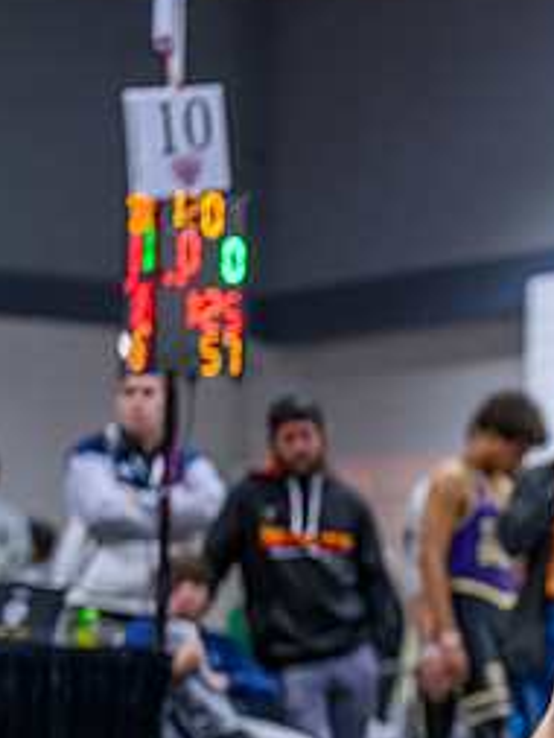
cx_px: 864
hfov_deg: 7.0
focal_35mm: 209
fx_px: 4456
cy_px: 633
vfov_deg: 9.4
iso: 2500
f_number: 2.8
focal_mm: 79
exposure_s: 1/800
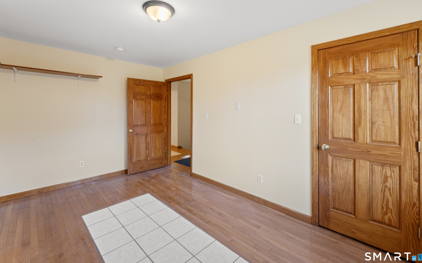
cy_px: 117
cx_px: 209
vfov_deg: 74.5
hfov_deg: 101.5
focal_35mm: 15
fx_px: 173
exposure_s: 1/10
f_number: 8
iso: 800
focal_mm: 14
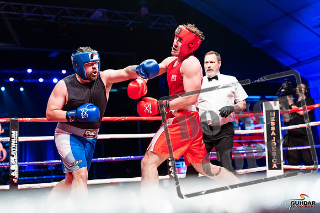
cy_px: 106
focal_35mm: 56
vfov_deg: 24.2
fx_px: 498
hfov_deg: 35.6
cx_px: 160
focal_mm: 56
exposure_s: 1/1000
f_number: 2.8
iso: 4000
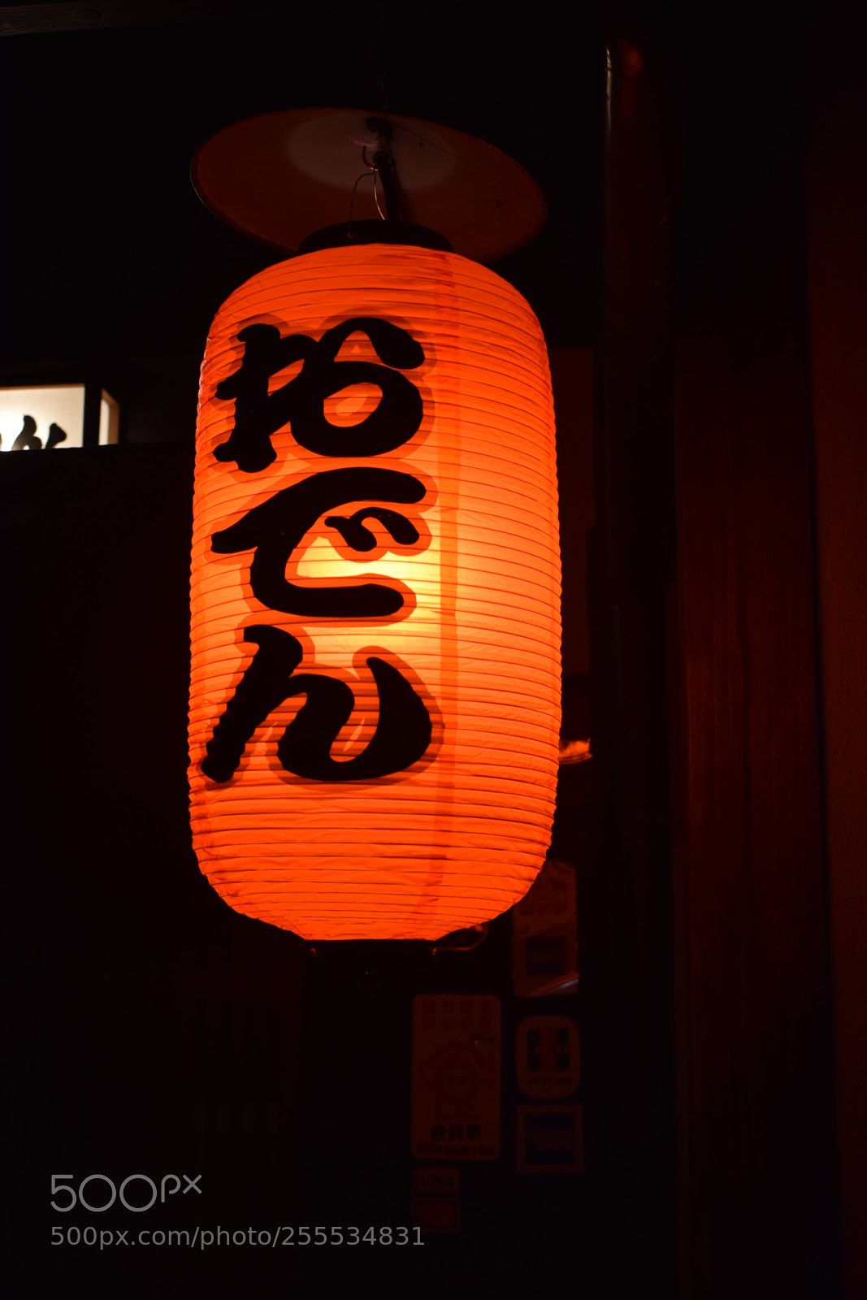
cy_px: 650
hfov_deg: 30.9
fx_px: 1571
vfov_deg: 45.0
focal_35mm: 44
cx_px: 434
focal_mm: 29
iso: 400
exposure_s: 1/125
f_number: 5.6
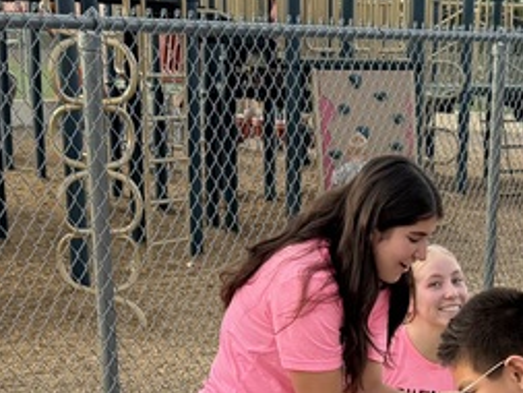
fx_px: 1466
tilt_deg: -20.2
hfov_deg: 20.1
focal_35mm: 97
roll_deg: -1.3
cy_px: 571
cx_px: 380
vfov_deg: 14.3
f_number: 1.78
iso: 100
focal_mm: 6.76
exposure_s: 1/805
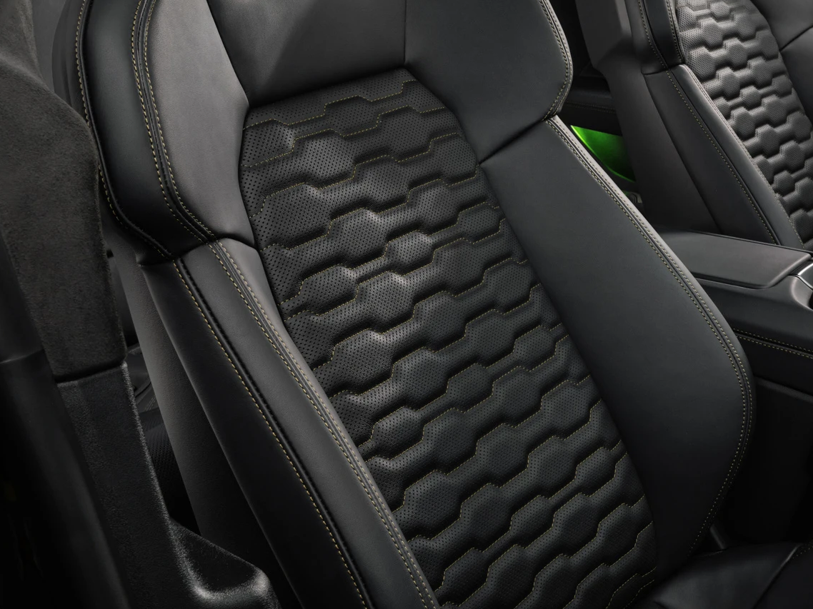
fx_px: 1362
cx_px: 709
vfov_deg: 25.1
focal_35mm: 58
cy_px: 226
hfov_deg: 31.9
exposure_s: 1
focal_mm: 27.8
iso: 250
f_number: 13
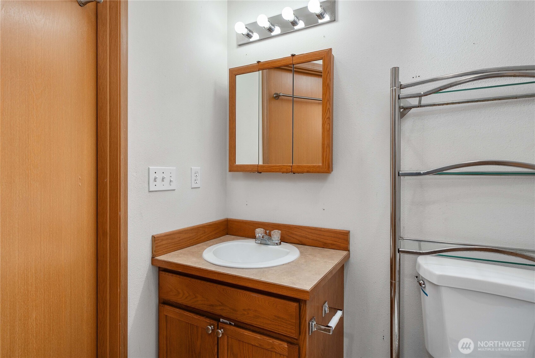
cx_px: 268
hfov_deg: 90.0
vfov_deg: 67.4
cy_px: 179
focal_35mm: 18
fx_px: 268
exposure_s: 1/20
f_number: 7.1
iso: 1000
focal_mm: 18
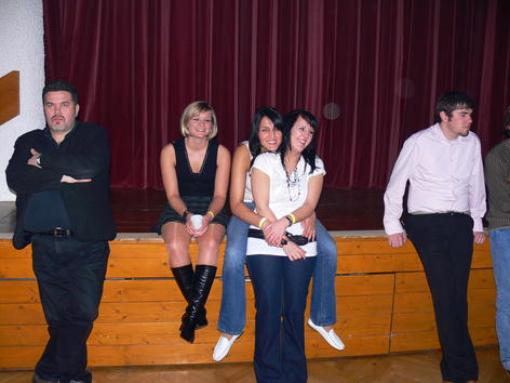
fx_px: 516
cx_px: 255
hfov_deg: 52.6
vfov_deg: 40.7
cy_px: 192
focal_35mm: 35
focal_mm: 7.4
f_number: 2.8
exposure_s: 1/30
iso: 100
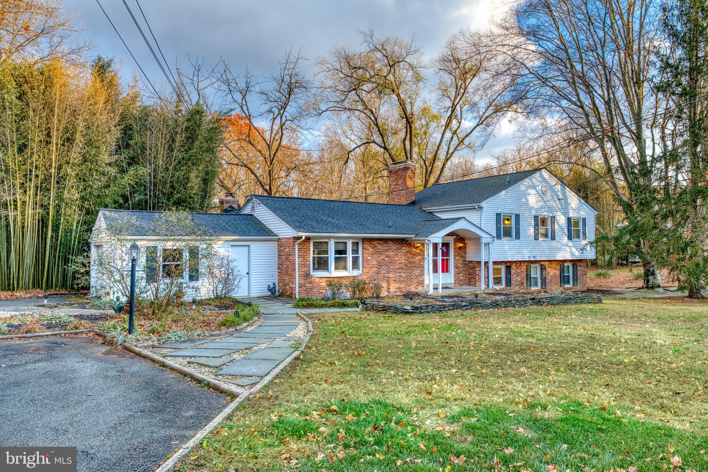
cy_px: 236
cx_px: 354
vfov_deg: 49.5
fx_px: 511
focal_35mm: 26
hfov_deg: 69.4
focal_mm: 26
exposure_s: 1/200
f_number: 8
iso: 800
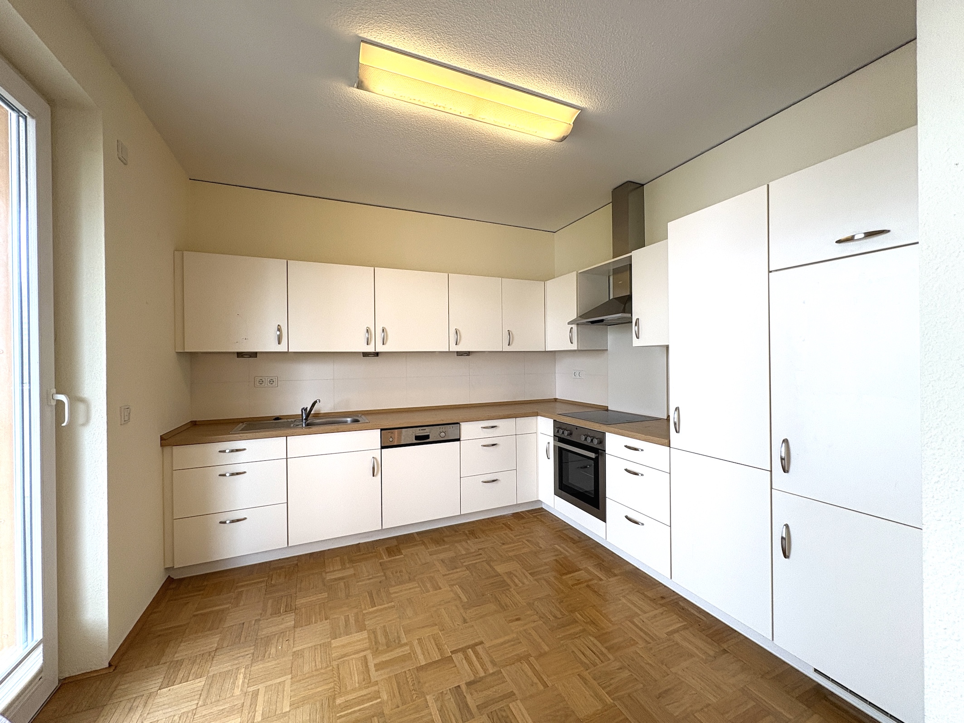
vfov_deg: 85.7
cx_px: 482
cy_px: 362
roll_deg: +1.3
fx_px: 390
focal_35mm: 14
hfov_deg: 102.1
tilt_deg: +0.7
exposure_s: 1/100
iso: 160
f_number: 2.2
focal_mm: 2.22
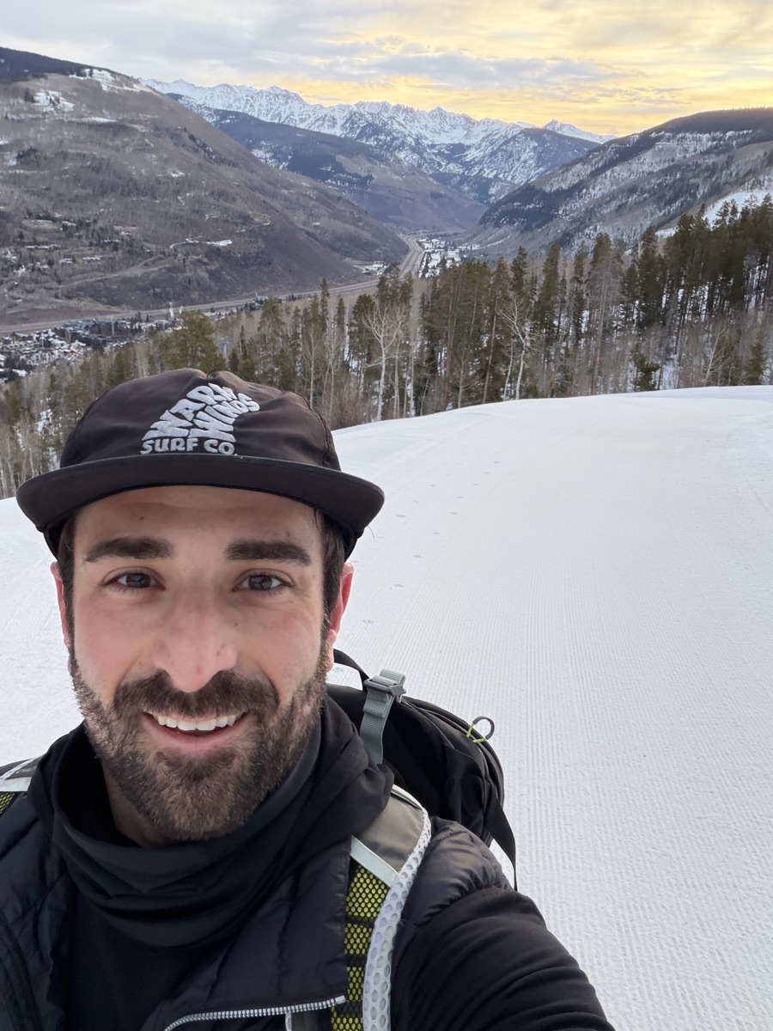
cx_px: 386
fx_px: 893
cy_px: 516
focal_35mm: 30
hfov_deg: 46.8
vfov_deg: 60.0
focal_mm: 2.71
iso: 100
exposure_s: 1/60
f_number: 1.9
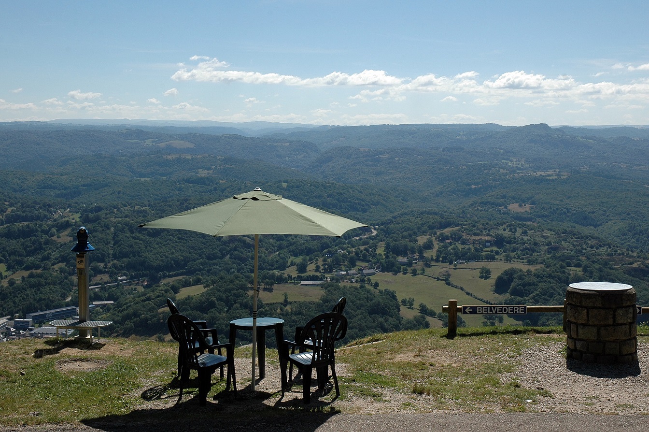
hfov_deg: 37.9
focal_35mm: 52
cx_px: 324
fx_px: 946
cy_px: 216
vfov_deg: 25.7
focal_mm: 35
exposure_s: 1/500
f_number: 11
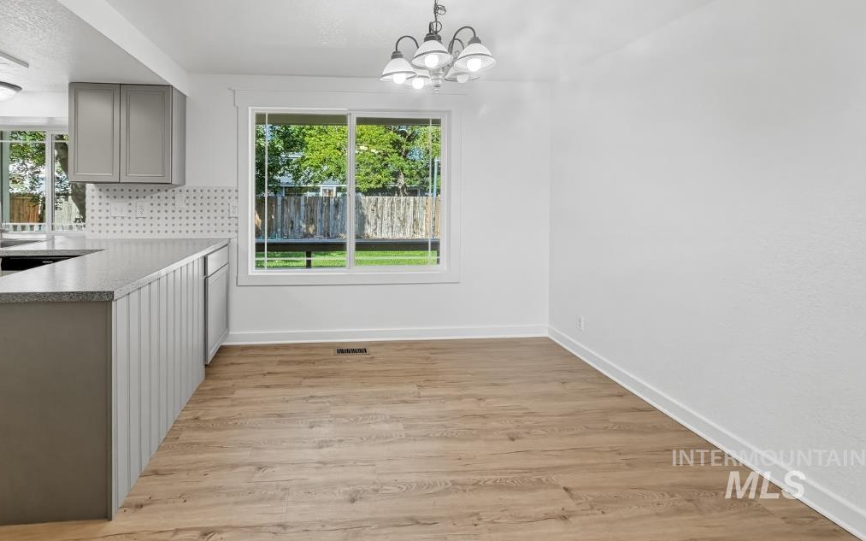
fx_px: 354
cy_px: 219
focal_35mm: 15
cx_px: 432
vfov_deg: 74.0
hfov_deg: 101.5
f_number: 2.2
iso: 100
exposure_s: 1/120
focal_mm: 2.2
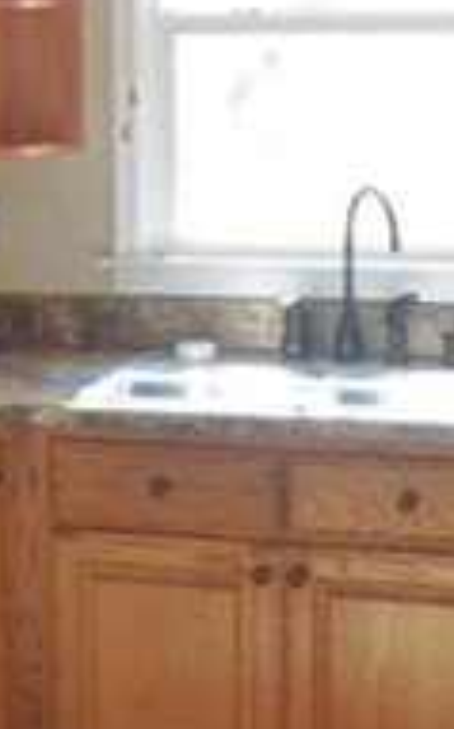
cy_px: 344
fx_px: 1905
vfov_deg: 21.7
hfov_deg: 13.6
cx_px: 164
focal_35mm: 96
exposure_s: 1/56
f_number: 3
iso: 80
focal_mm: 4.9
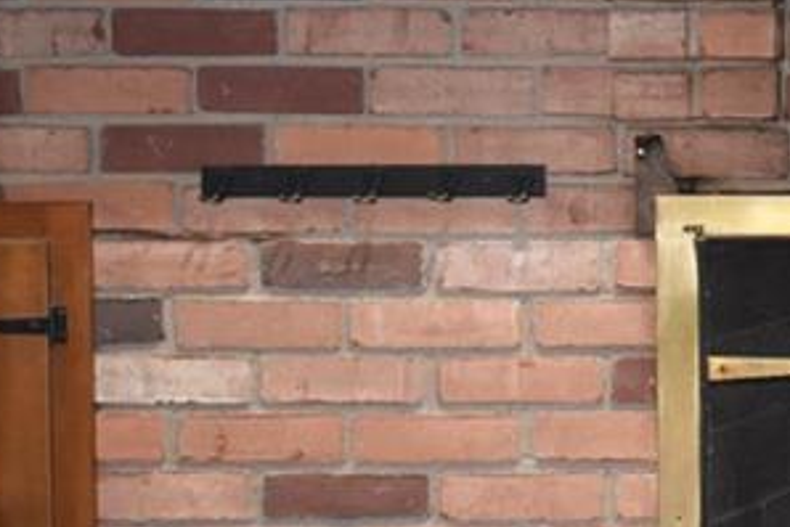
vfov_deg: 8.6
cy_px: 169
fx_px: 3506
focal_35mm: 160
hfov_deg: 12.2
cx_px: 1233
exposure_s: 1/60
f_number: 4.2
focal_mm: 31
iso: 2200
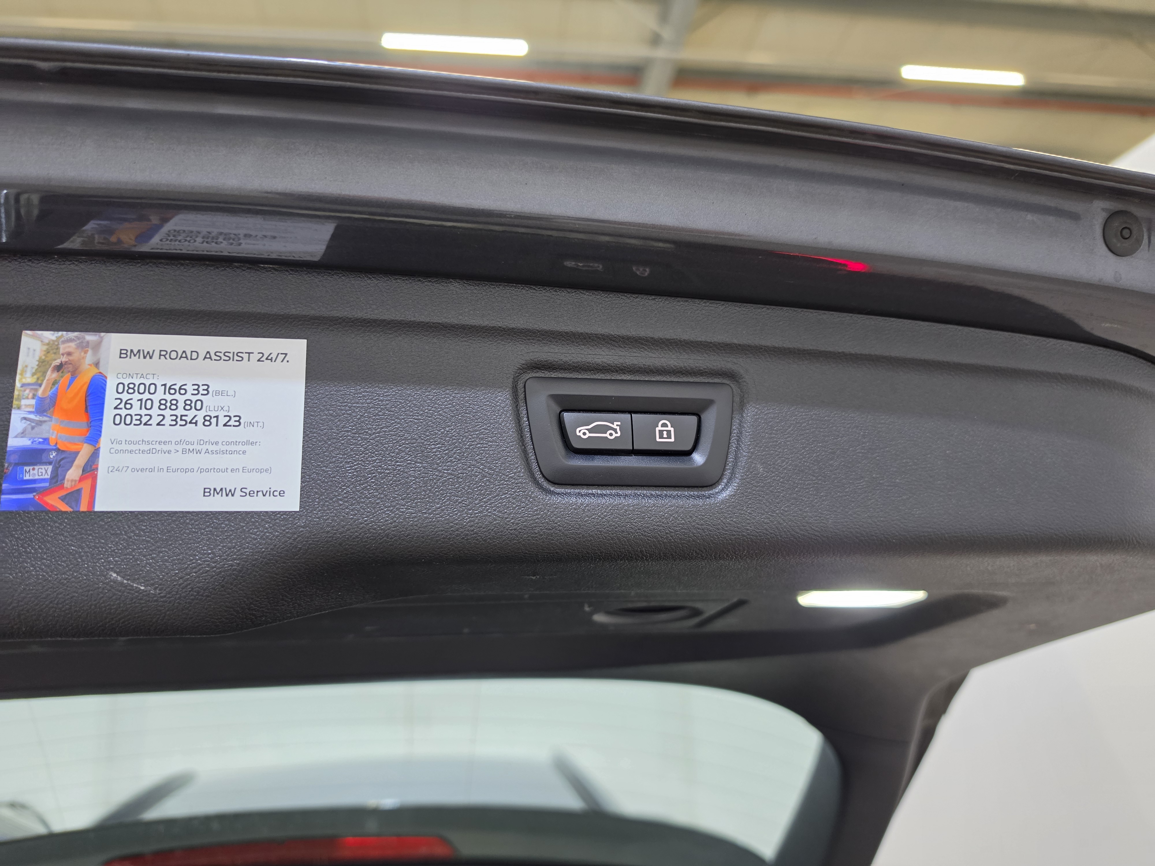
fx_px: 767
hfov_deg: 73.9
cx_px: 578
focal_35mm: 23
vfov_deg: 58.9
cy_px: 433
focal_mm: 6.5
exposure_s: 1/100
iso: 200
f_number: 1.4
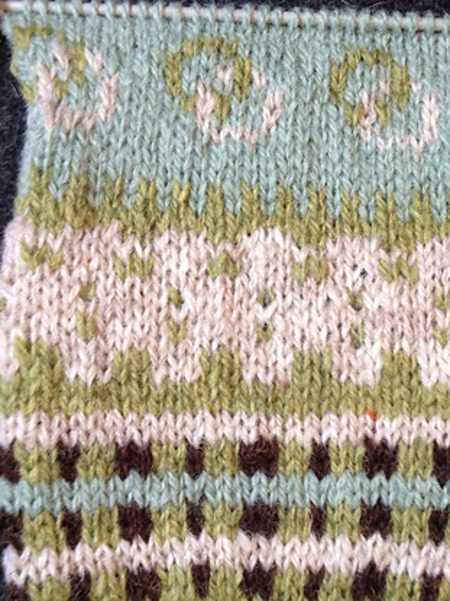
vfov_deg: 35.5
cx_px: 282
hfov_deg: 26.9
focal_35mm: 54
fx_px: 936
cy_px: 348
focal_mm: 4.28
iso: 100
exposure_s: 1/20
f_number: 2.4
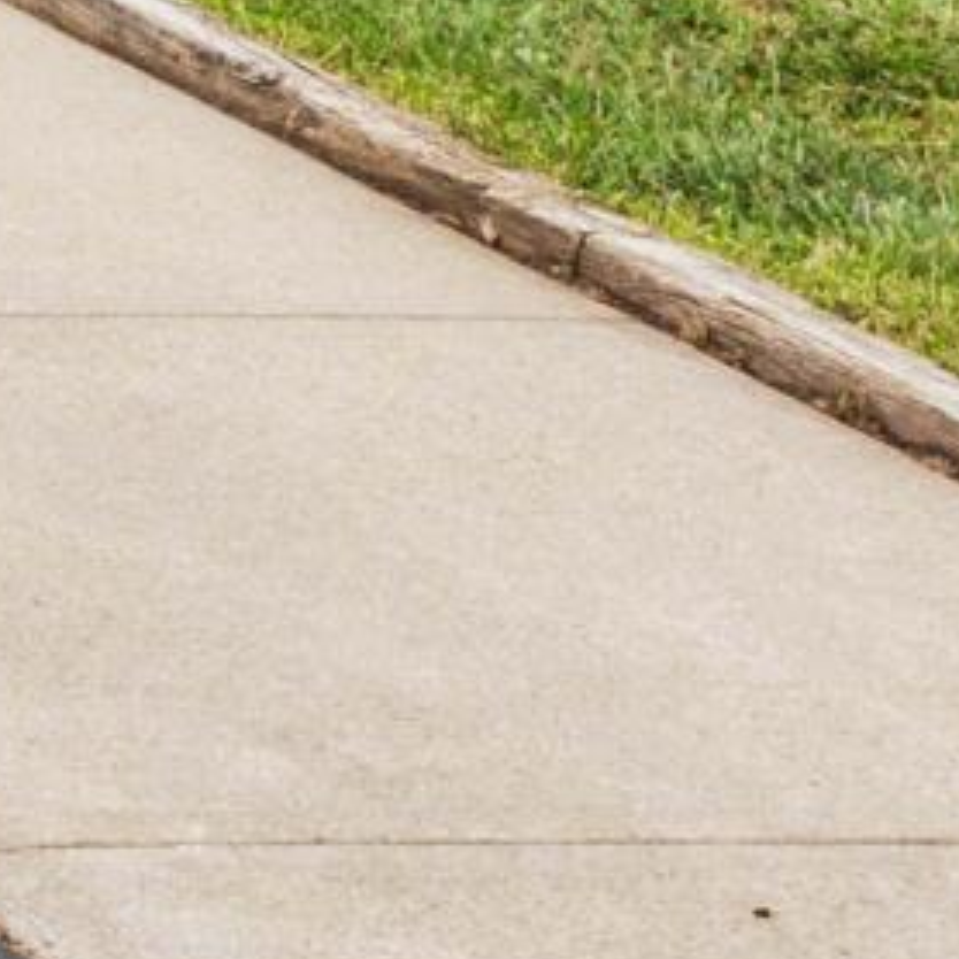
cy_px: -1388
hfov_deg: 6.4
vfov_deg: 7.4
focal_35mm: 220
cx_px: -2877
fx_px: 6896
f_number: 22
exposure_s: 1/6
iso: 100
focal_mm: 24
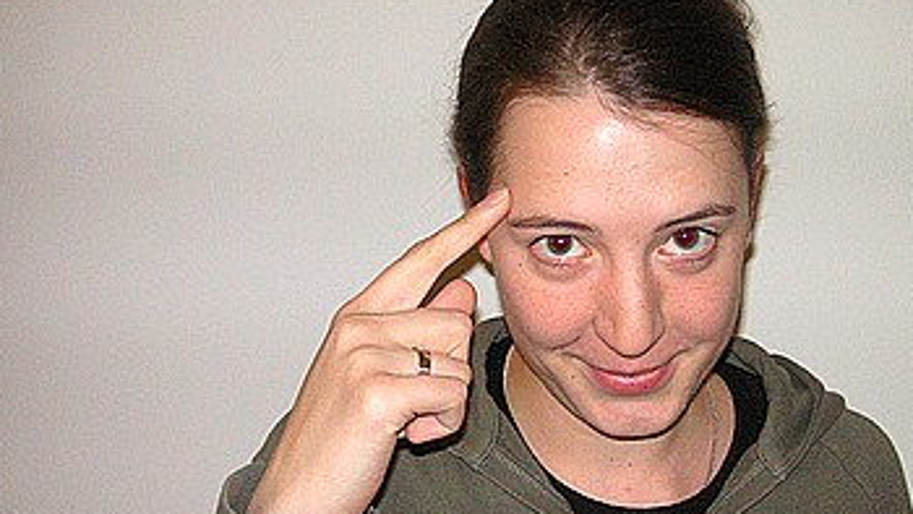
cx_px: 532
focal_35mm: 53
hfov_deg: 39.1
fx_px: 1283
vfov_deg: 22.6
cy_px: 252
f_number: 2.8
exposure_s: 1/45
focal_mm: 6.1
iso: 160
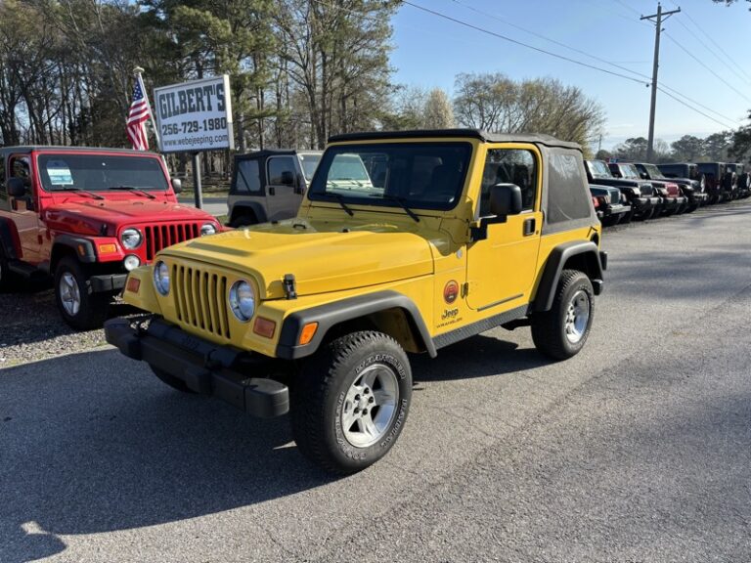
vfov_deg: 53.1
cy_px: 282
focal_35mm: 26
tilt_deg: -11.4
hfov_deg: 67.3
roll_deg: +1.5
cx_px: 376
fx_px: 564
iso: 50
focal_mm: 5.96
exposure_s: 1/1912
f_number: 1.6
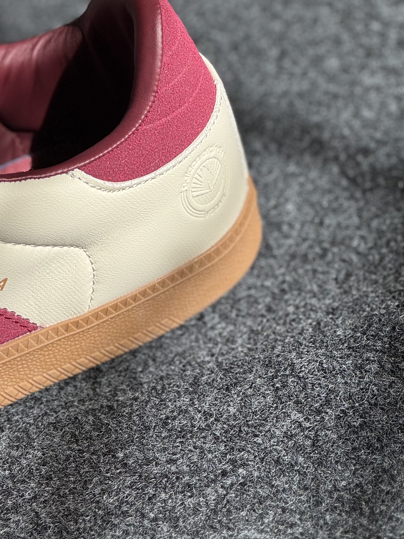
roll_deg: +15.1
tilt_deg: -40.3
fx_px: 2163
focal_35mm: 139
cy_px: 102
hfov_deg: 10.6
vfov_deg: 14.1
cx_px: 64
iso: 25
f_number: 2.8
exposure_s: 1/567
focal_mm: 9
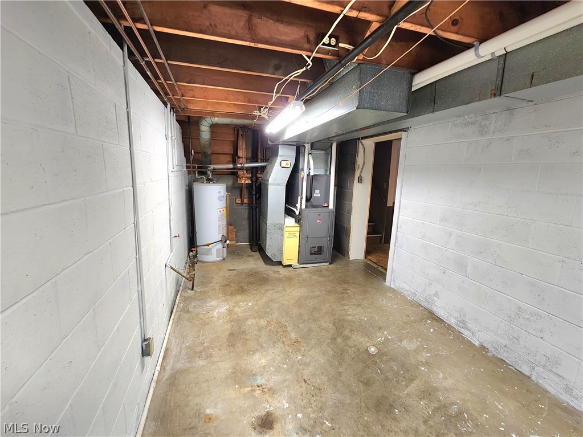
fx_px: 219
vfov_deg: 89.9
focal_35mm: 13
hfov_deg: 106.2
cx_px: 292
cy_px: 218
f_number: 2.2
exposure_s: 1/60.2
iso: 250
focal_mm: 2.2
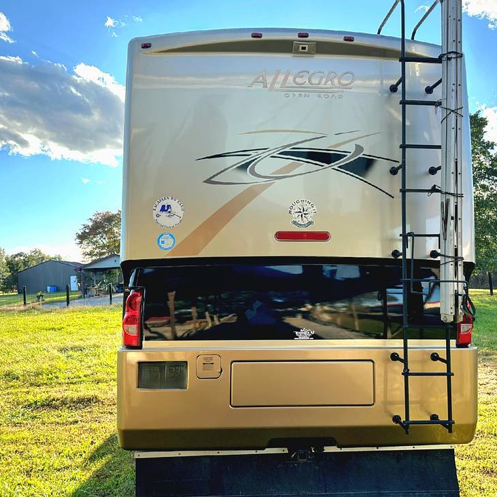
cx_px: 281
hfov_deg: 55.5
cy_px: 245
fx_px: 471
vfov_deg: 55.6
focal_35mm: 29
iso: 80
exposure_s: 1/1667
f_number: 1.78
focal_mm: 6.86
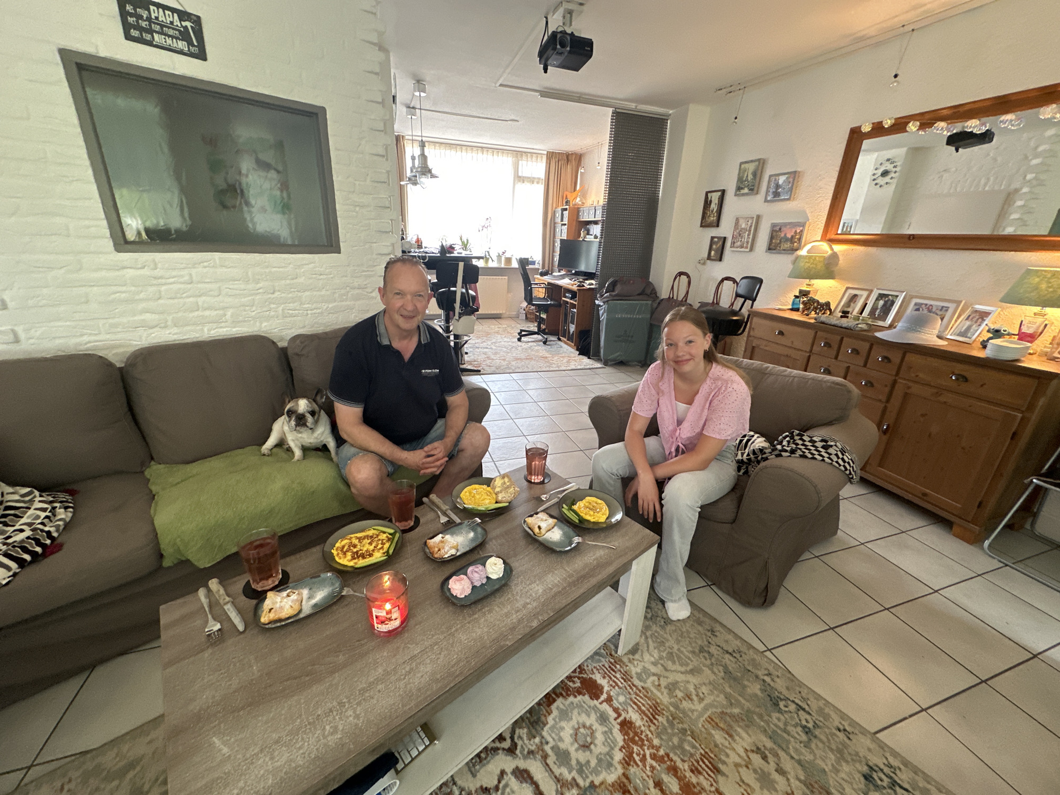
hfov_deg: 102.1
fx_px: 429
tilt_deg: -20.2
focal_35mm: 14
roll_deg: -2.9
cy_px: 398
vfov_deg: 85.7
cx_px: 530
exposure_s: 1/50
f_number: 2.2
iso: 320
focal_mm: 2.22
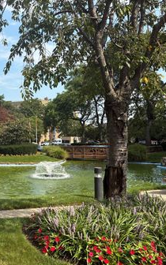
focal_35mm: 41
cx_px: 18
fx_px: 297
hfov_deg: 30.0
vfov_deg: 48.2
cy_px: 135
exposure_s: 1/2538
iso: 50
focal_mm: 5.96
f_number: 1.6
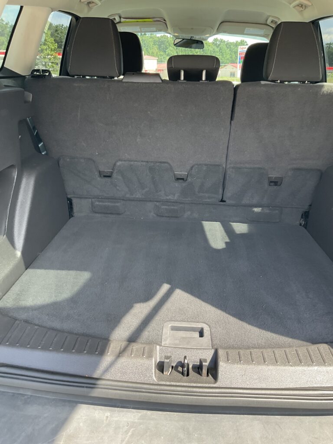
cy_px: 222
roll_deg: +0.3
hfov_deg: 48.2
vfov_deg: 61.7
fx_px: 372
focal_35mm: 29
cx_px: 166
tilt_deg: -22.4
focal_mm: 3
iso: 25
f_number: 1.8
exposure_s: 1/120
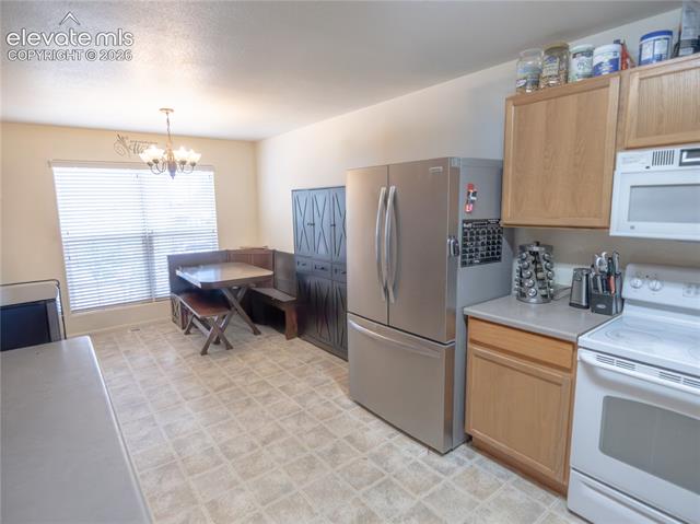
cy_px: 262
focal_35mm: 18
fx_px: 364
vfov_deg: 71.5
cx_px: 350
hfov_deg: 87.8
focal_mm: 9
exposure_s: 1/2000
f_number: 4
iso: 4000
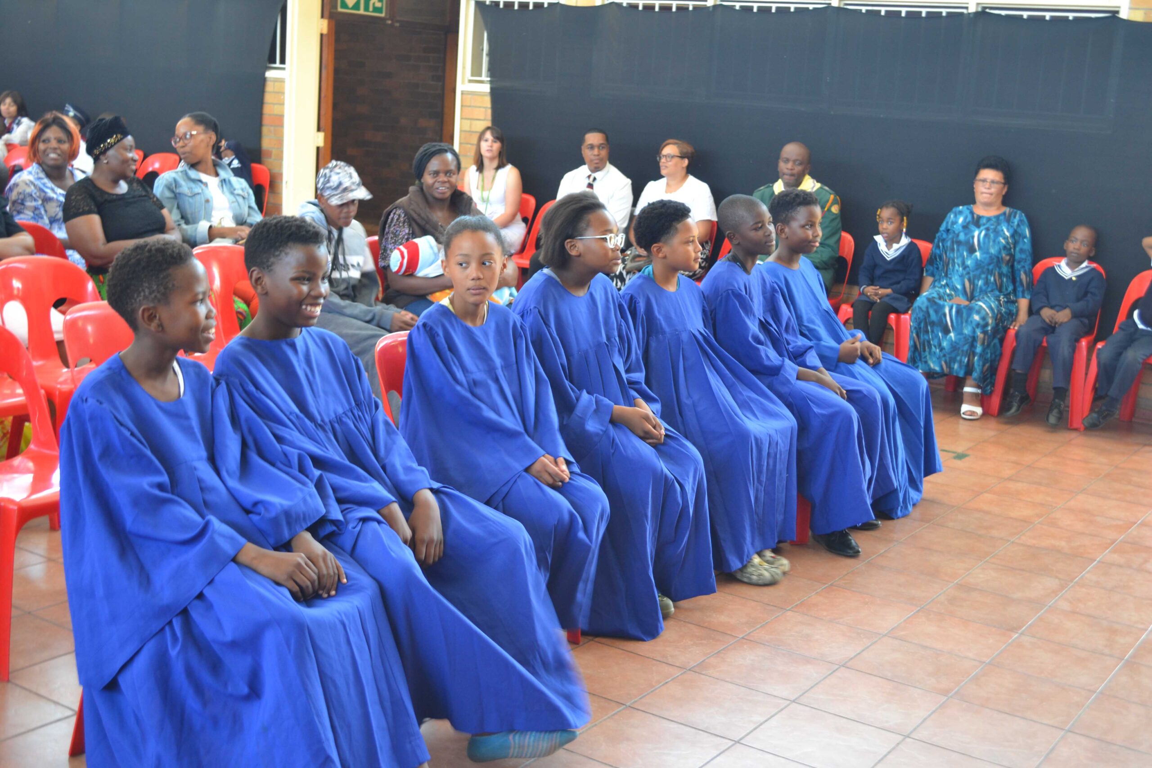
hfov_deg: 45.0
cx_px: 576
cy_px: 384
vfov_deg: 30.9
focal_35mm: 44
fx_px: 1392
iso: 450
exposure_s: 1/15
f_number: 4.5
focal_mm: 29
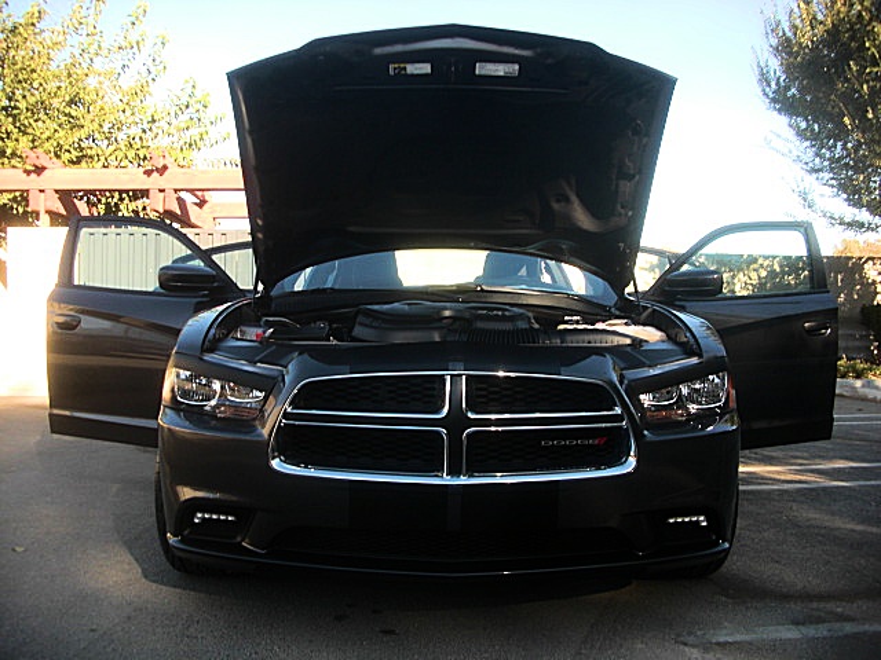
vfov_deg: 39.7
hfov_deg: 51.4
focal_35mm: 36
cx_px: 440
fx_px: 916
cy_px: 330
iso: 50
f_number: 2.8
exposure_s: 1/200
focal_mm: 6.3
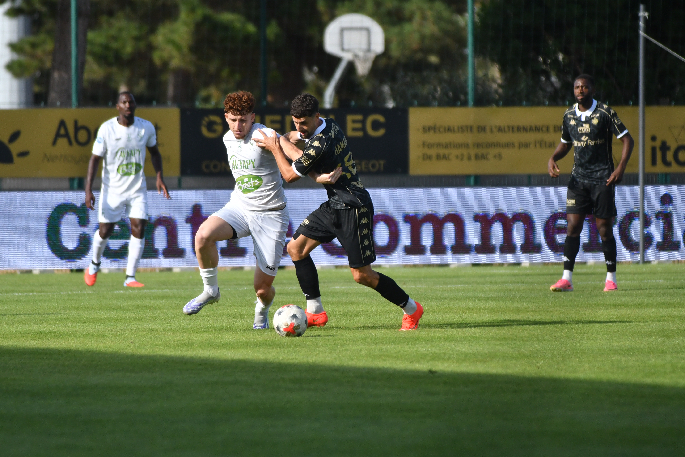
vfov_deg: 3.9
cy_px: 228
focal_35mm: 350
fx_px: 6659
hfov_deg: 5.9
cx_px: 342
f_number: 2.8
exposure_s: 1/8000
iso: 400
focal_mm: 175
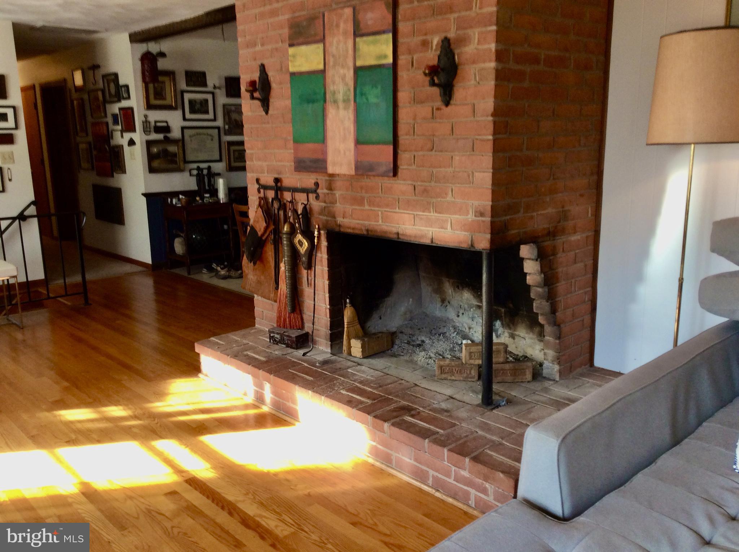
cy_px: 276
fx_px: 682
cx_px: 370
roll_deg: -0.4
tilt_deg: -14.9
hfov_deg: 56.9
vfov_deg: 44.0
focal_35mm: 32
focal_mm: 3.3
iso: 40
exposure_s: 1/30
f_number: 2.4
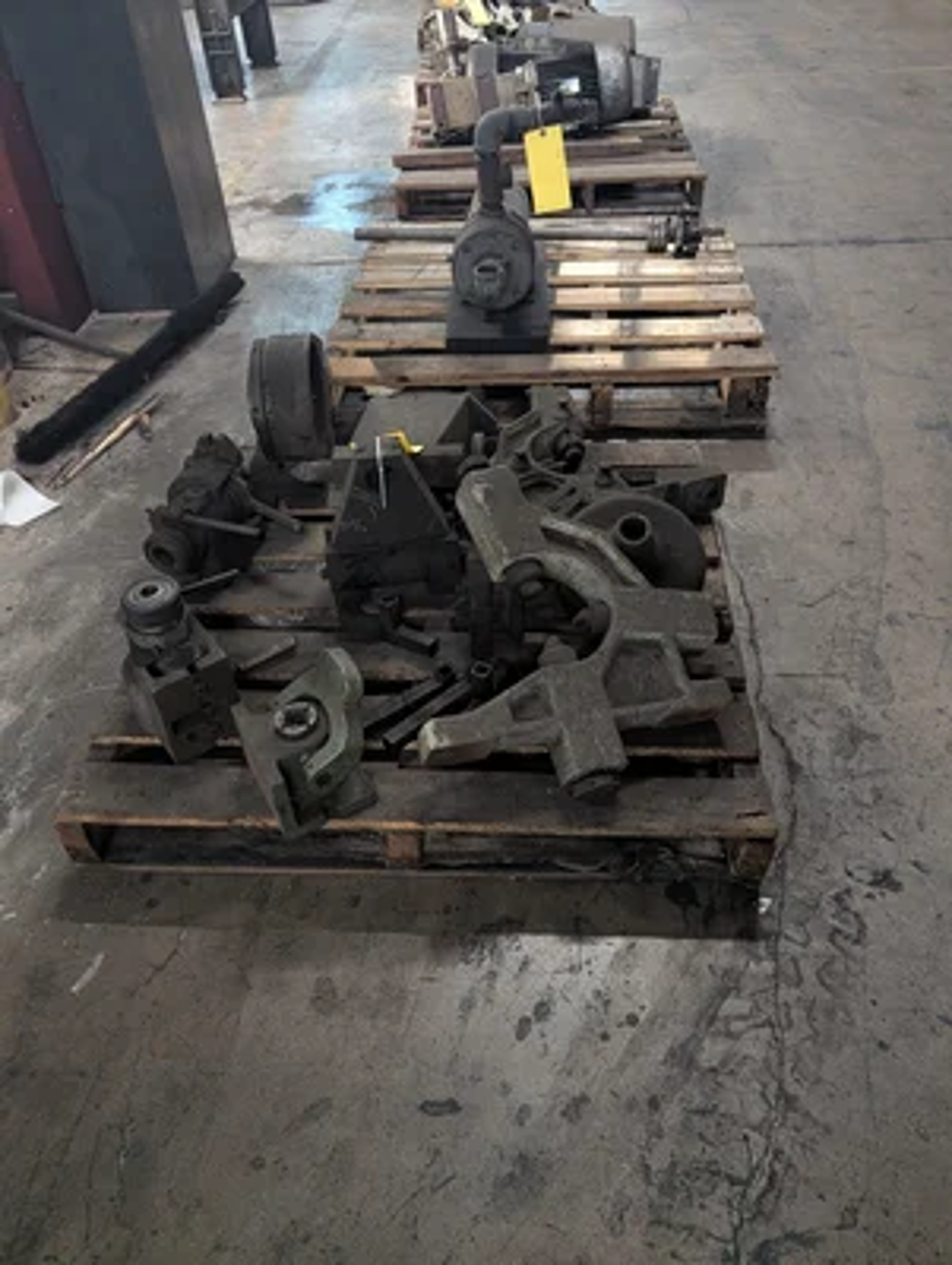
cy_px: 632
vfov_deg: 71.5
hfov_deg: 56.9
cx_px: 476
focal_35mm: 24
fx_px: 878
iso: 2026
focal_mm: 6.9
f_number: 1.68
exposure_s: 1/120
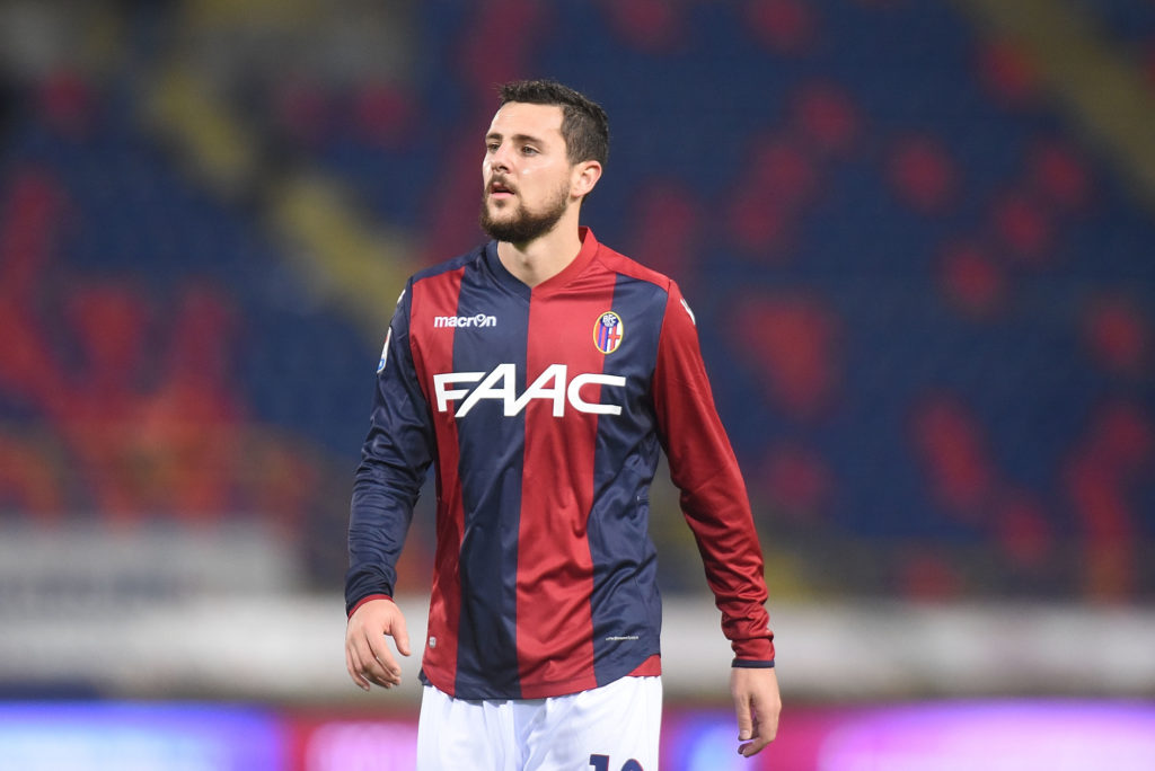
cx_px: 578
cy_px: 386
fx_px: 16050
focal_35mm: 500
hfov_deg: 4.1
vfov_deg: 2.8
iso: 4500
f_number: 4
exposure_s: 1/1000
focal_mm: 500
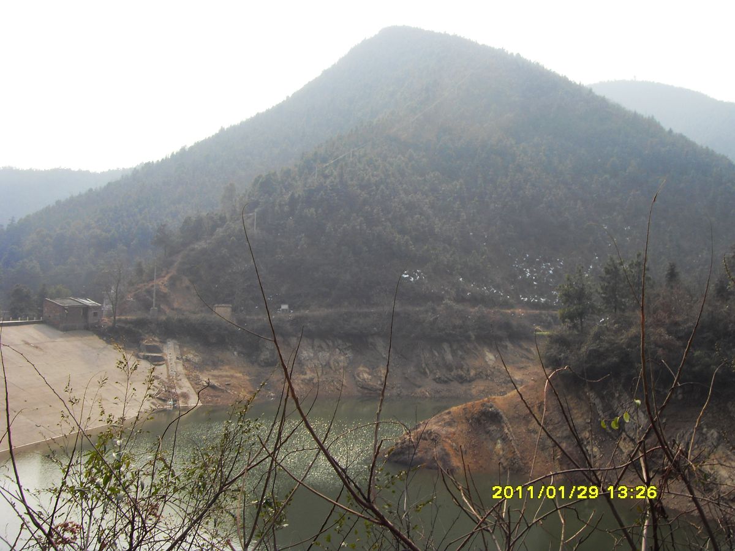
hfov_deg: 47.9
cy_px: 276
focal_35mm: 39
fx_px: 828
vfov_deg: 36.8
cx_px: 368
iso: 80
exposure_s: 1/180
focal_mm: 6.6
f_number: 6.2
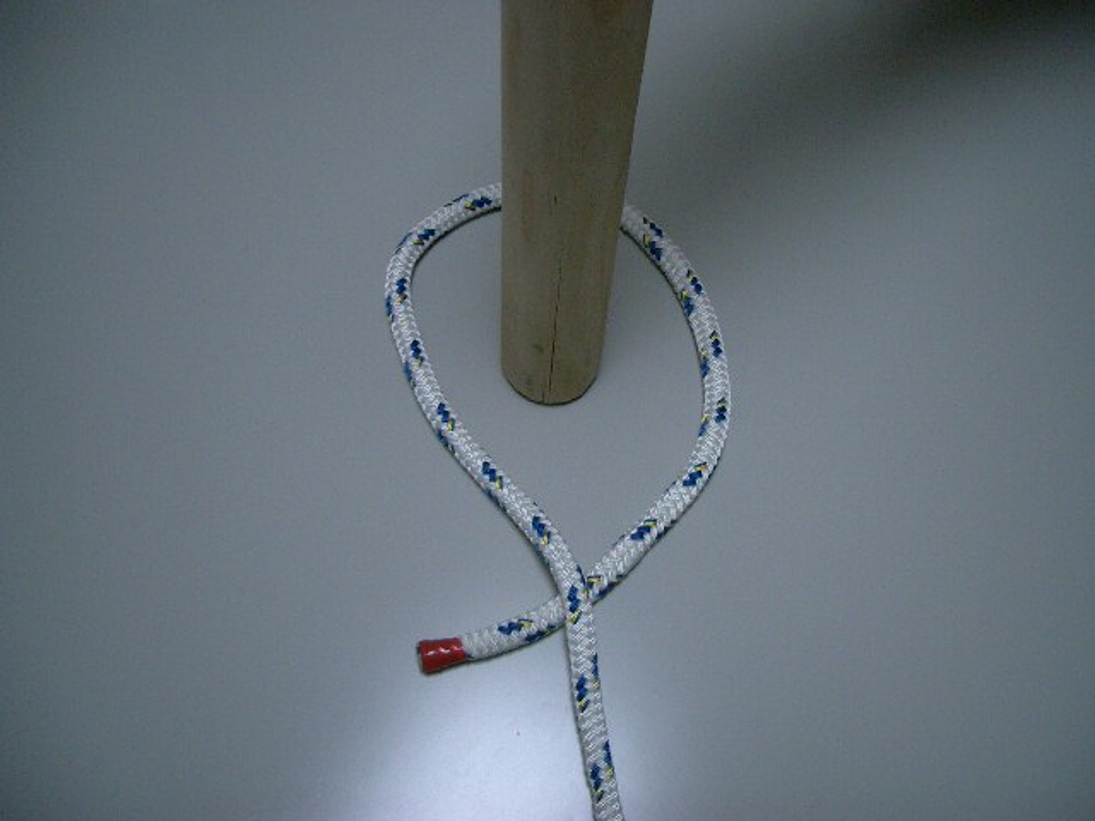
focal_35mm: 35
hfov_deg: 52.6
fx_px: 1107
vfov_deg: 40.7
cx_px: 548
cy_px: 410
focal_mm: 5.8
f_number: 2.6
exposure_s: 1/80
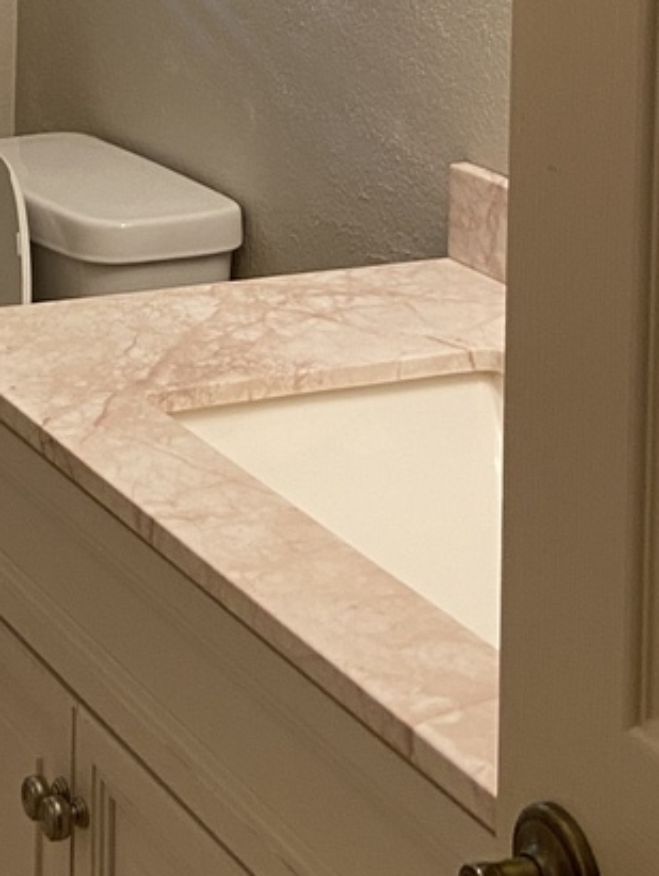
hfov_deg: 15.9
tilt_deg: -4.5
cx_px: -19
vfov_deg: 20.2
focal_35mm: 91
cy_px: -168
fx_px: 2306
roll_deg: -0.8
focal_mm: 4.25
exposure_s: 1/60
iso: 80
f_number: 1.8
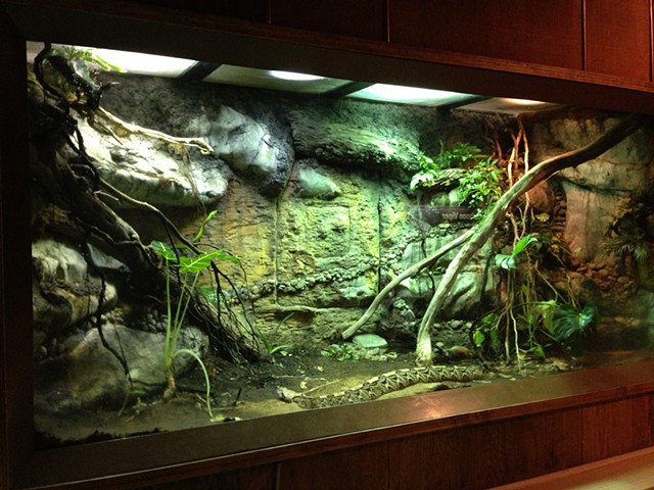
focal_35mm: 33
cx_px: 327
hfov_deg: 55.4
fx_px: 623
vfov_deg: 42.9
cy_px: 245
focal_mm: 4.1
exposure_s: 1/20
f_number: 2.4
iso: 320
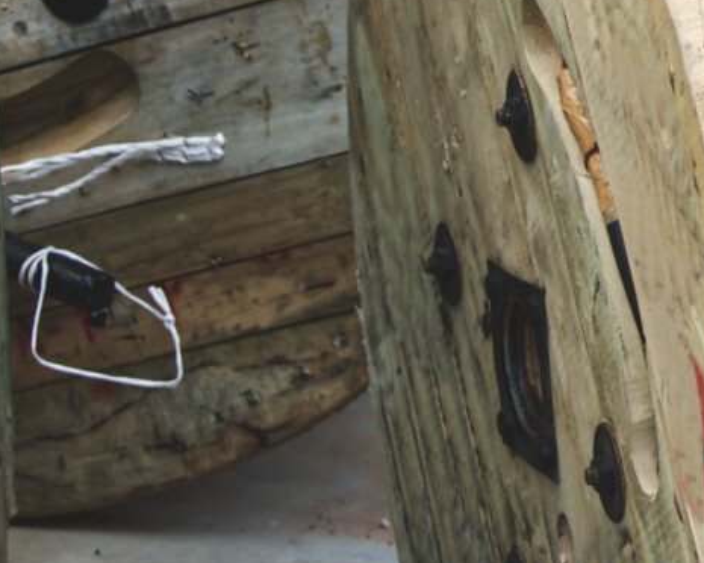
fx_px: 2930
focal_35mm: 141
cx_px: 1132
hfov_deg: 12.8
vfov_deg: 10.7
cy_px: -182
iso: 100
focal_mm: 29
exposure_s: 1/250
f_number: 4
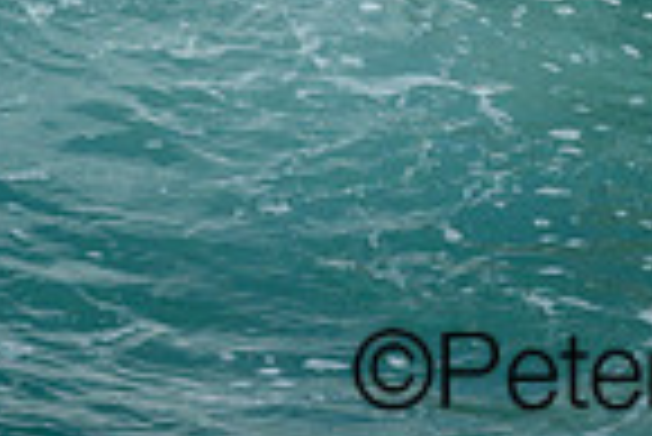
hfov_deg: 0.6
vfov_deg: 0.4
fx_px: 63651
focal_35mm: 3511
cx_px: 571
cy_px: -362
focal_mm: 800
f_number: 6.3
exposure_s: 1/2000
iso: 360
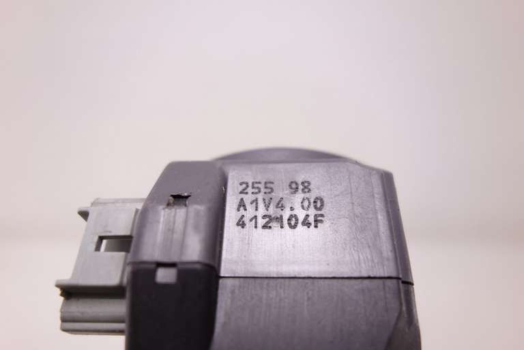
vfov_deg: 46.4
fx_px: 408
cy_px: 175
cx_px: 262
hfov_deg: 65.5
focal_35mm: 28
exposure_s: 1/100
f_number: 2.5
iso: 125
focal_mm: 10.4
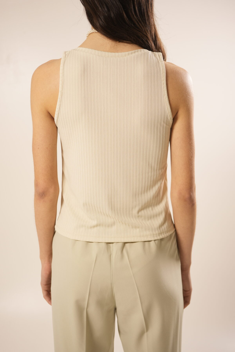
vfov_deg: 39.6
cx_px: 118
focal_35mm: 50
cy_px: 176
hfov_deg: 27.0
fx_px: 490
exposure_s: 1/60
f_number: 2.8
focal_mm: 50
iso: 400
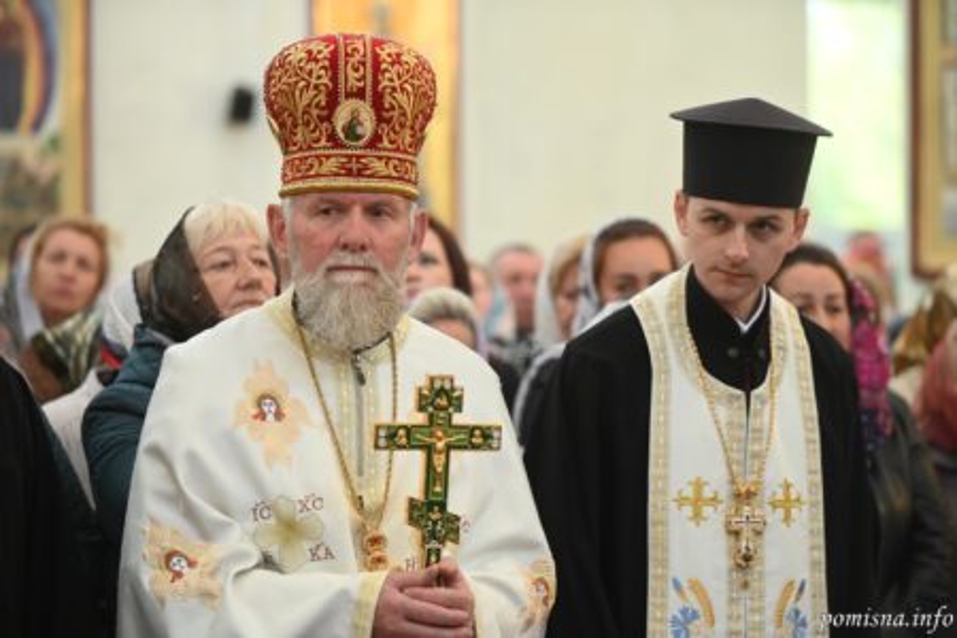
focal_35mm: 110
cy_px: 319
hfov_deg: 18.6
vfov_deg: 12.5
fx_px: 2924
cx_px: 478
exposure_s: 1/640
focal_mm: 110
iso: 2500
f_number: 2.8
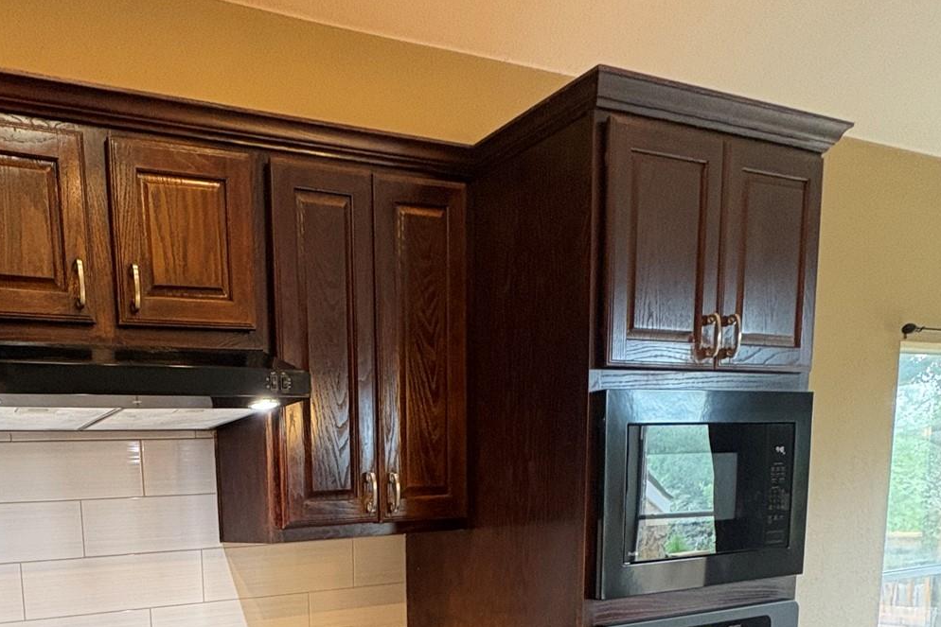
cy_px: 632
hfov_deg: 57.3
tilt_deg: -8.3
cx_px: 187
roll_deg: +3.5
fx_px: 784
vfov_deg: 38.5
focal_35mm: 30
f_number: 2.2
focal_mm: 2.22
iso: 250
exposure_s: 1/60
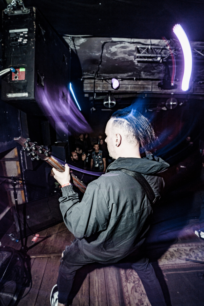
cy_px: 153
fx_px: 144
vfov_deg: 93.3
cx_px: 102
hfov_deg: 70.4
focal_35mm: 17
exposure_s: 1/15
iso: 500
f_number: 5
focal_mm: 17
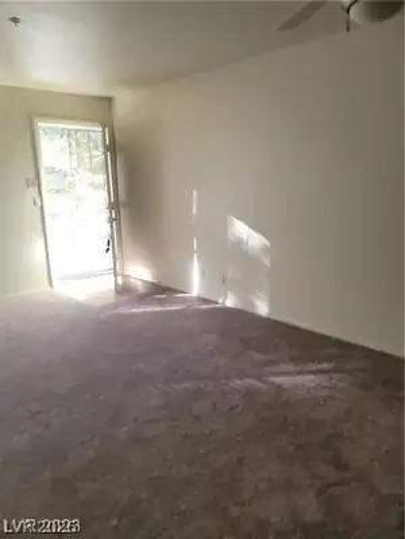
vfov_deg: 69.4
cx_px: 202
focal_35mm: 25
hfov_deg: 54.9
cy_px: 270
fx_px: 390
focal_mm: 7
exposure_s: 1/60
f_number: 1.8
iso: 250
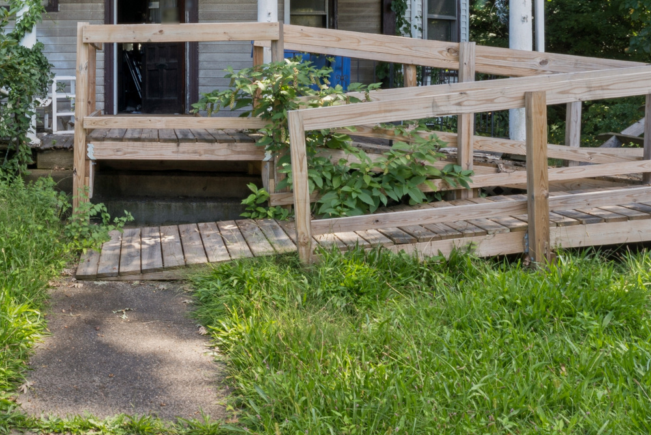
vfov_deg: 30.4
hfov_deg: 42.6
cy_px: 81
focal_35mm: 43
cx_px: 99
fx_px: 778
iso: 100
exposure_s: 1/3.33
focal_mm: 14
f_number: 22
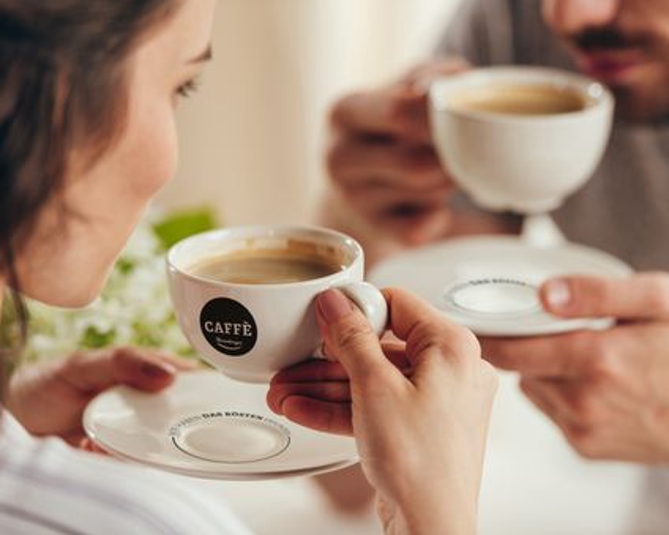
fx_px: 3365
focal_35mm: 170
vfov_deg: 9.1
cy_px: 267
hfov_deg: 11.3
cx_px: 391
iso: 50
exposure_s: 1/160
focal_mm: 150
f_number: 2.8
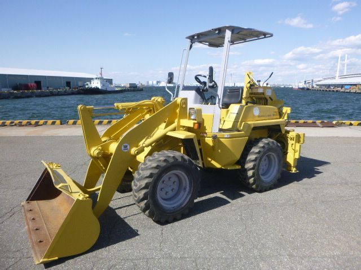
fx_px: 261
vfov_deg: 54.9
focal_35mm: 25
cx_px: 180
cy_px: 135
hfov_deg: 69.4
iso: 100
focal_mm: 4.5
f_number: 3.9
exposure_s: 1/500
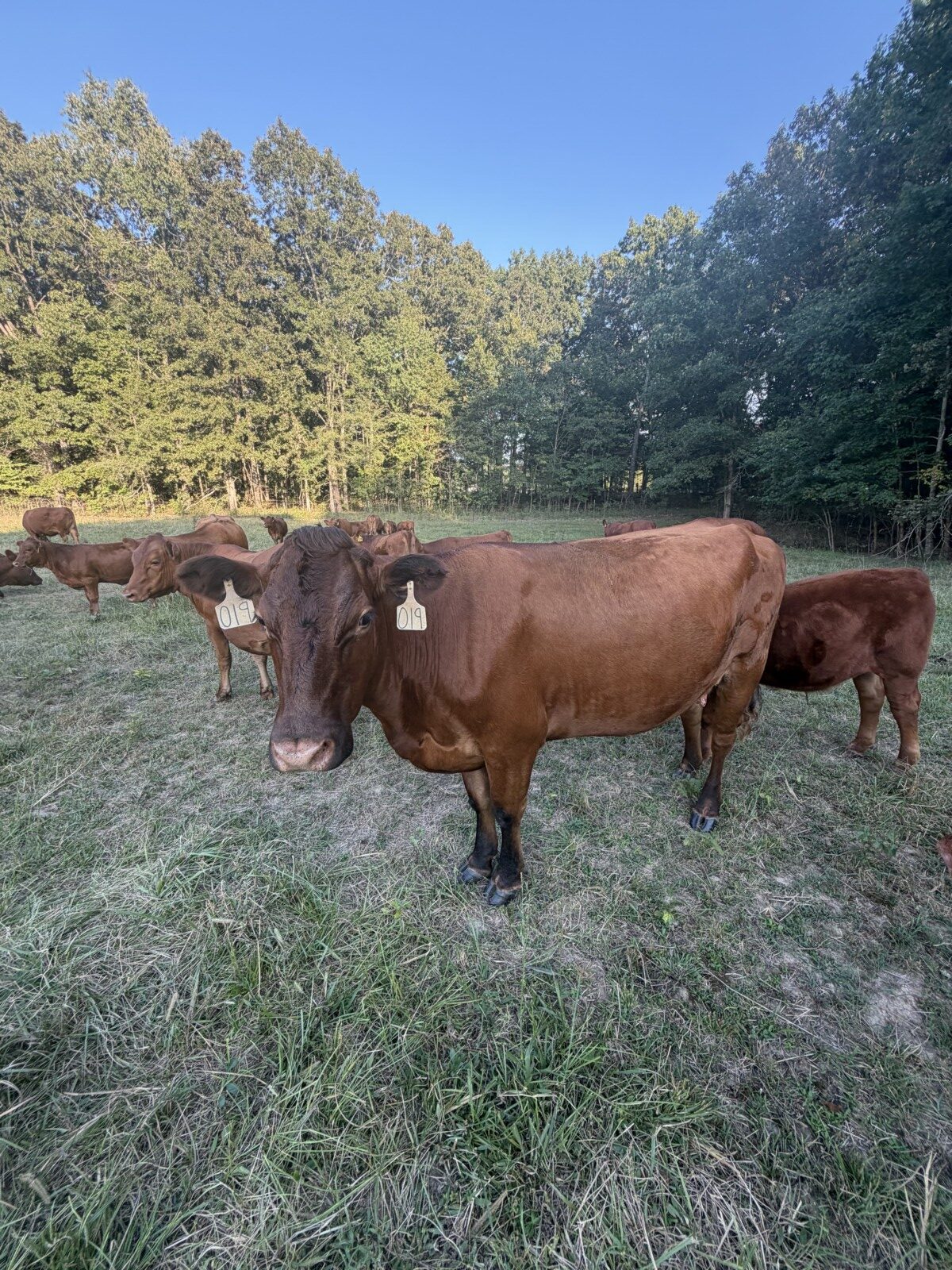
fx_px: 513
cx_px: 476
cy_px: 635
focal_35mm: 14
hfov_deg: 85.7
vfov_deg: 102.1
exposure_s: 1/157
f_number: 2.2
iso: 40
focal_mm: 2.22
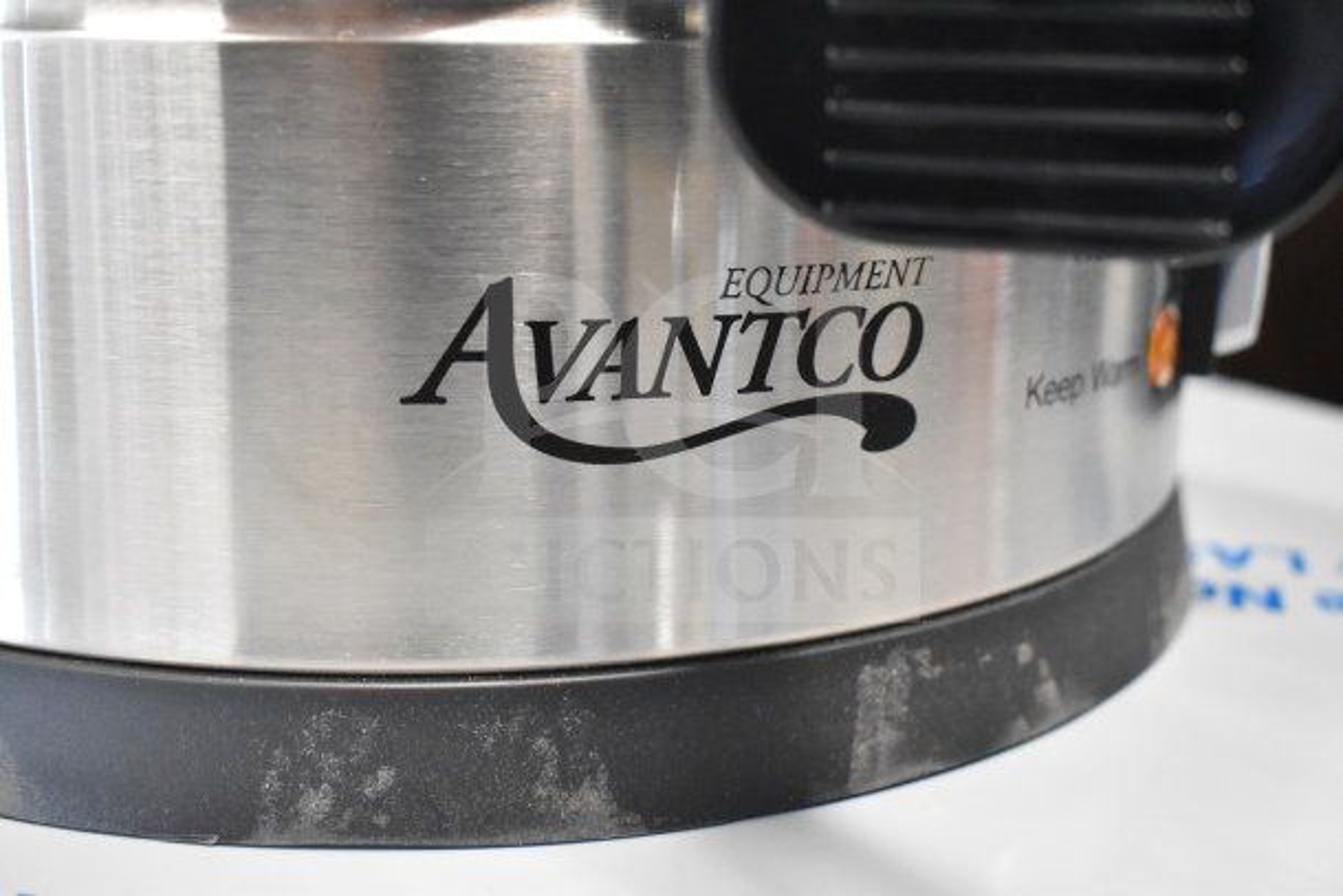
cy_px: 448
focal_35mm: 48
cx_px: 672
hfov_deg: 41.1
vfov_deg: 28.1
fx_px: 1791
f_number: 4.5
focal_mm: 32
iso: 5000
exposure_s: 1/50
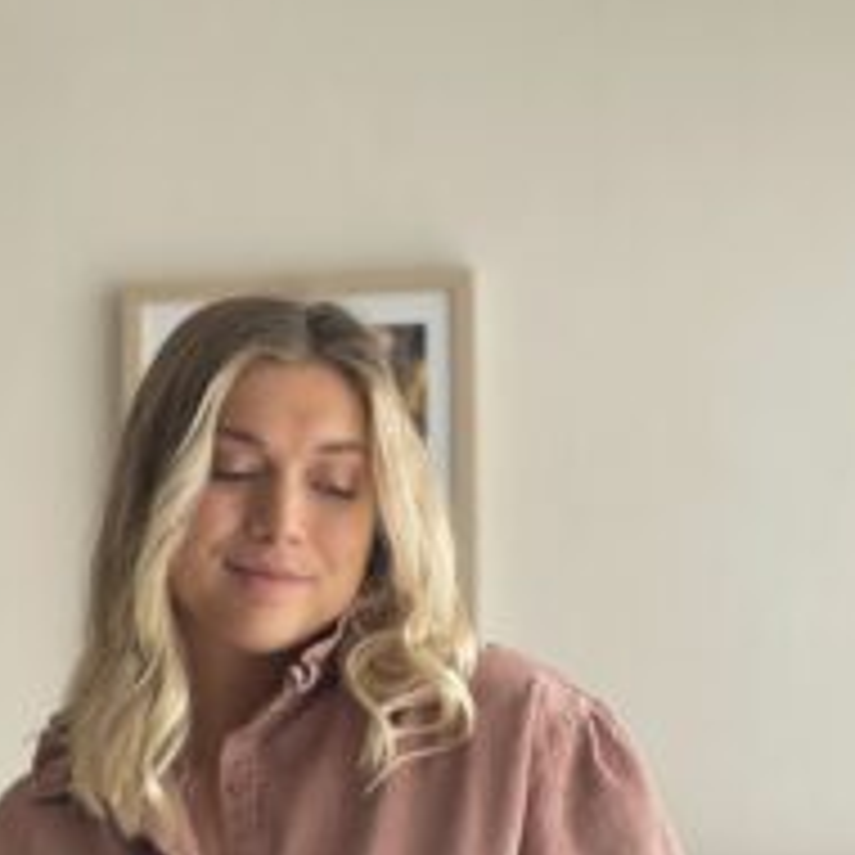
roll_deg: +1.1
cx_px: 225
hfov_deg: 17.8
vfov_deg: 17.6
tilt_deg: +0.1
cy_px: 828
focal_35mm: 97
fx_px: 2711
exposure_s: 1/461
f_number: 2
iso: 32
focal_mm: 6
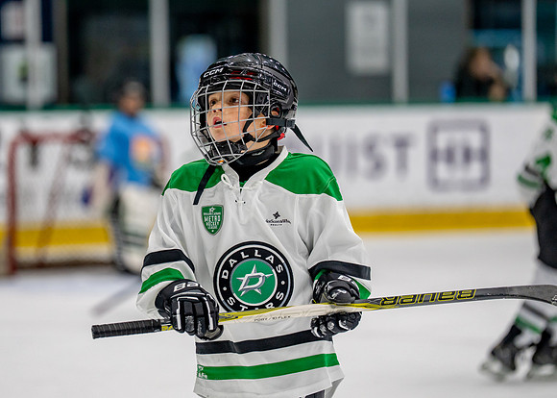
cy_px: 174
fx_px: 3466
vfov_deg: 6.6
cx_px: 186
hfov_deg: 9.2
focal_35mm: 219
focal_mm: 167
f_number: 2.8
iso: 1000
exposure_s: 1/1250
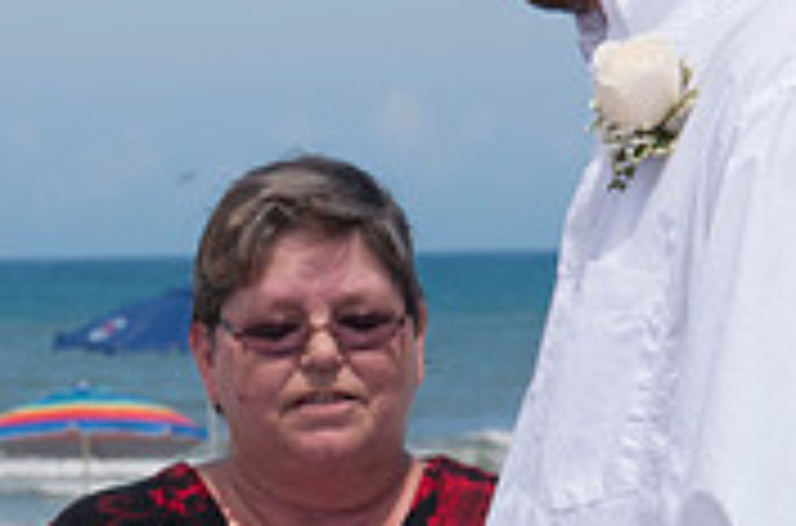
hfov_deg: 5.6
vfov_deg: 3.7
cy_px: 344
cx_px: 180
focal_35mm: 369
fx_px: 8137
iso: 100
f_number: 13
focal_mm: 75
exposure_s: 1/250
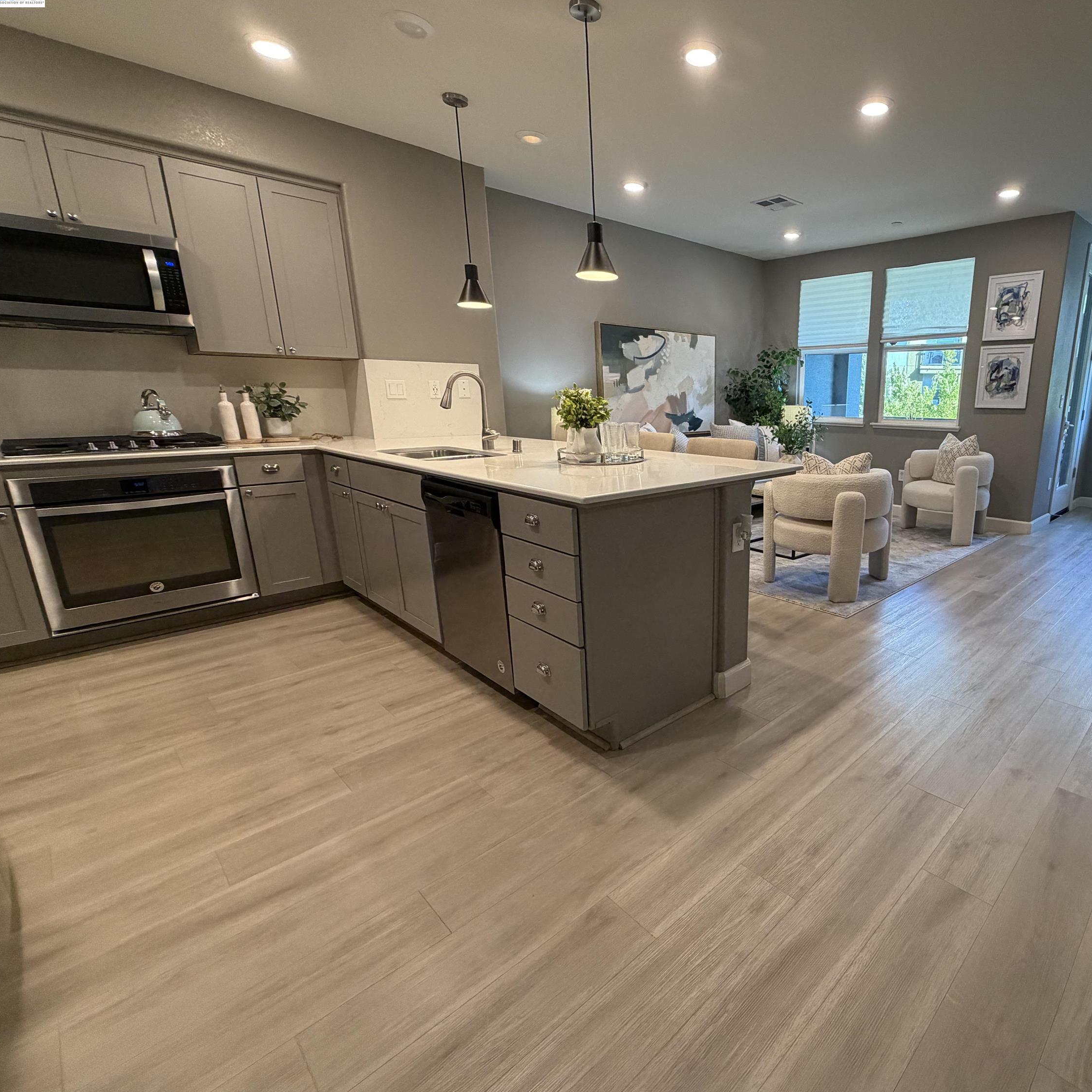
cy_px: 550
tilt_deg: -14.6
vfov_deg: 84.0
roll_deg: -0.5
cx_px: 730
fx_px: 607
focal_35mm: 17
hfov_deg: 81.1
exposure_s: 1/120
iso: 320
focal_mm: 2.22
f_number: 2.2
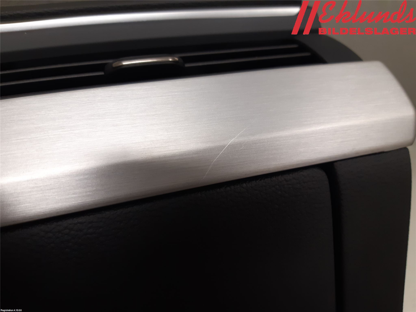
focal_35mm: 26
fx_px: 312
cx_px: 208
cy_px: 156
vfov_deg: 53.1
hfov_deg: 67.3
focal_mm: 3.93
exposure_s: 1/50
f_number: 1.7
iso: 100
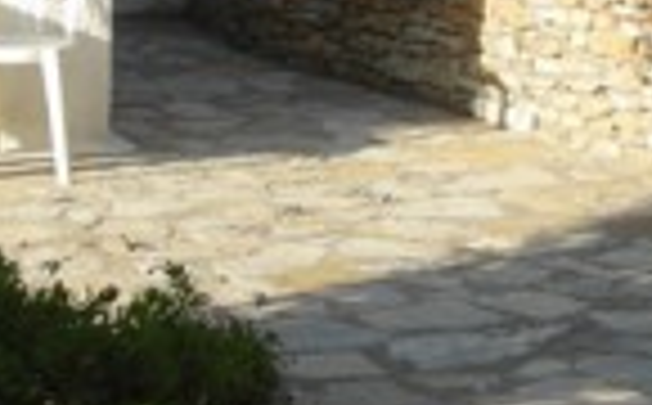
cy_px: -207
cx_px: 234
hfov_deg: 13.6
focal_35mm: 154
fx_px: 2731
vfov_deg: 8.3
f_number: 3
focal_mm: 5.8
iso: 50
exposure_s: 1/342
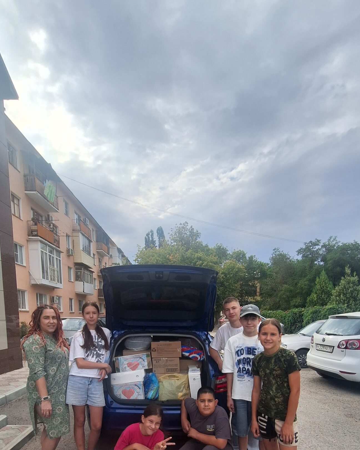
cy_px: 346
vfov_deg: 73.8
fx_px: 266
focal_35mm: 20
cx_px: 178
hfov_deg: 68.1
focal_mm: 1.74
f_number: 2.2
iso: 40
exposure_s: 1/1992
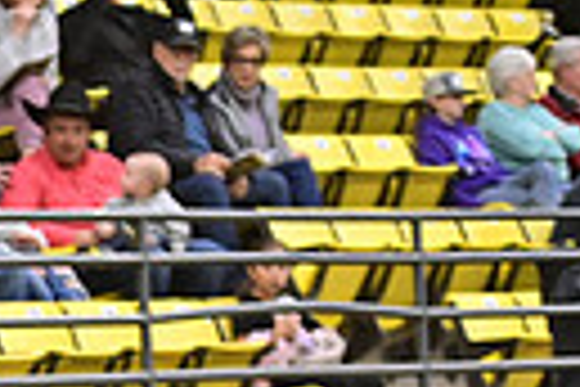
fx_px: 7266
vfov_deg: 3.0
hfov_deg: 4.5
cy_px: 709
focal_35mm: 451
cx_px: -715
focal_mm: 100
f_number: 2.8
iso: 5000
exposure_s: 1/640
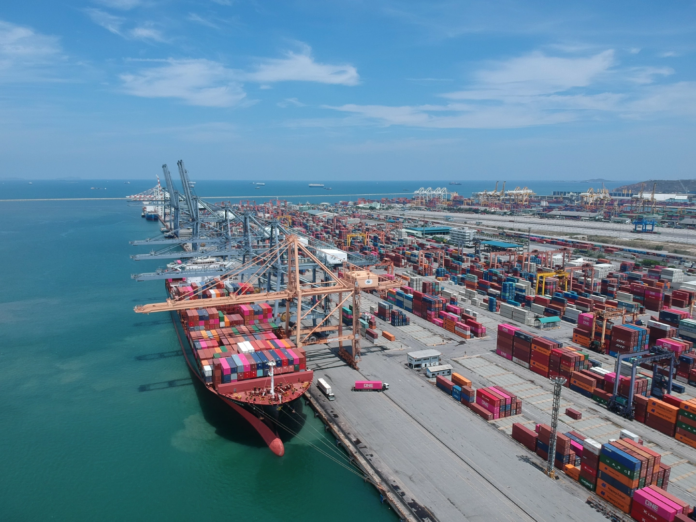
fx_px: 503
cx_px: 348
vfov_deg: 54.9
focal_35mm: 25
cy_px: 261
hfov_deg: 69.4
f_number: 2.6
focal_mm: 4.49
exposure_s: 1/1600
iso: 100
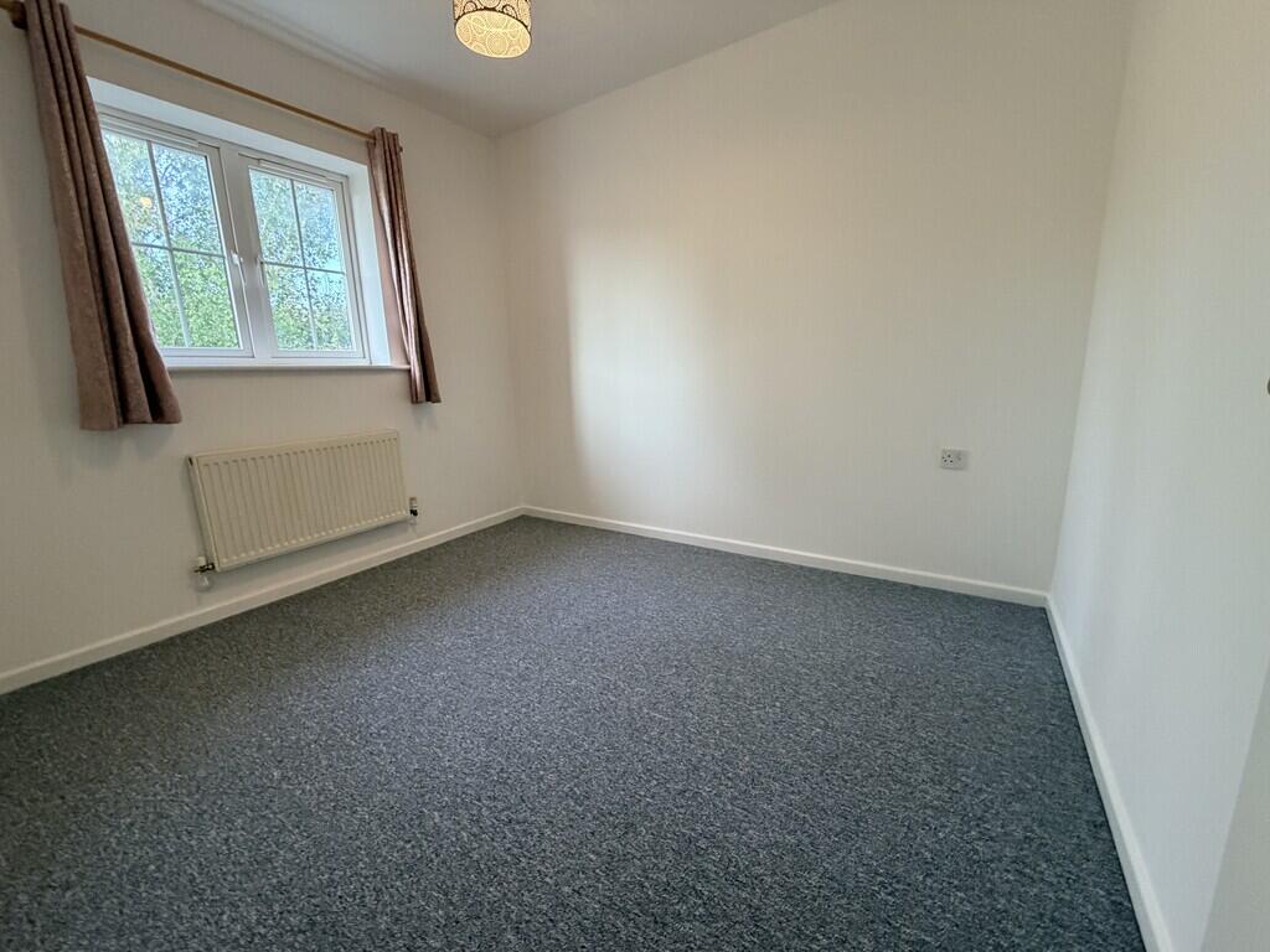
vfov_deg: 85.7
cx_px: 635
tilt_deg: -11.9
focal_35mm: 14
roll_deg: +1.8
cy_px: 476
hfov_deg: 102.1
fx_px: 514
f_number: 2.2
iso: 320
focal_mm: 2.22
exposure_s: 1/50
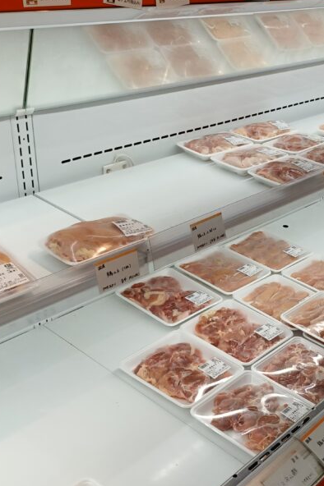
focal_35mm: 45
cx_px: 251
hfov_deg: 29.3
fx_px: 608
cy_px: 284
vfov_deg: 43.5
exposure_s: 1/120
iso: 125
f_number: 1.7
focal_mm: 4.7
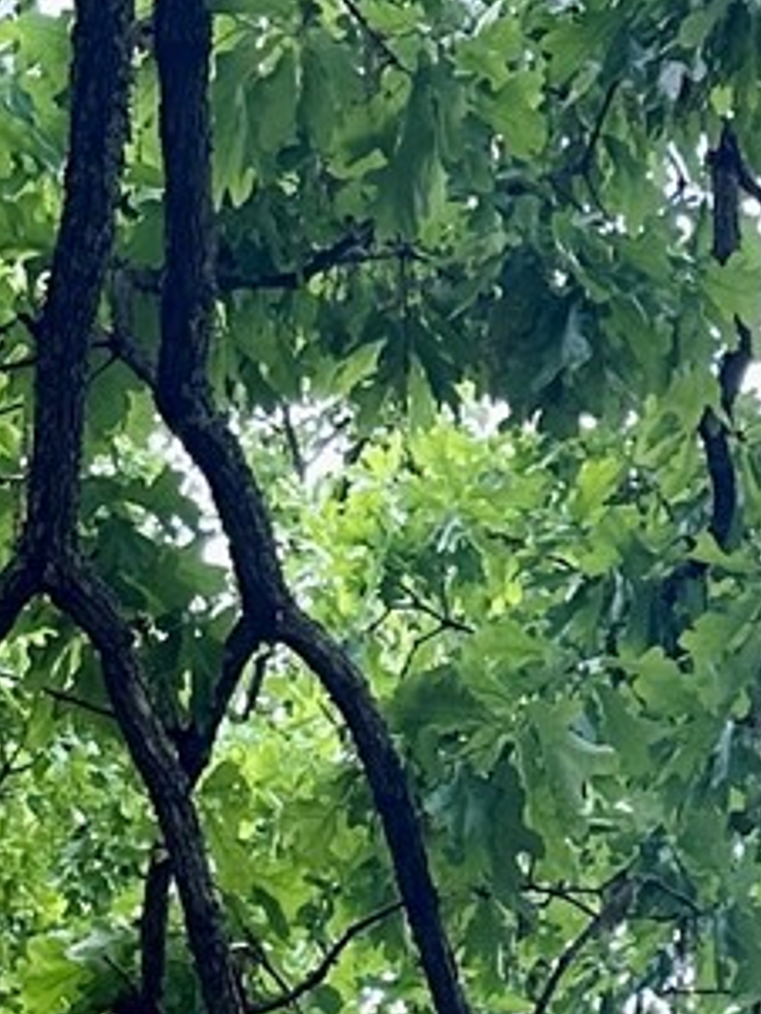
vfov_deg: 9.5
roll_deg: -0.9
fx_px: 4482
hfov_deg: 9.7
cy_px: 3221
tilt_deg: +2.2
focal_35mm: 153
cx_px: 296
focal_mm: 6.86
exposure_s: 1/278
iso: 80
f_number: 1.78
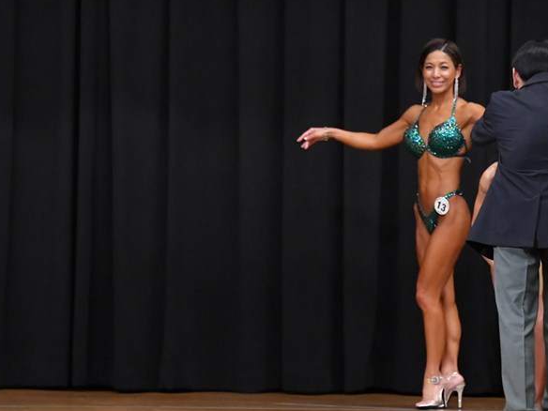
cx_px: 355
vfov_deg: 4.9
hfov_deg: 6.5
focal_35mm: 306
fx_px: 4844
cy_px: 236
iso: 8000
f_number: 5.6
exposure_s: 1/400
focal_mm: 160
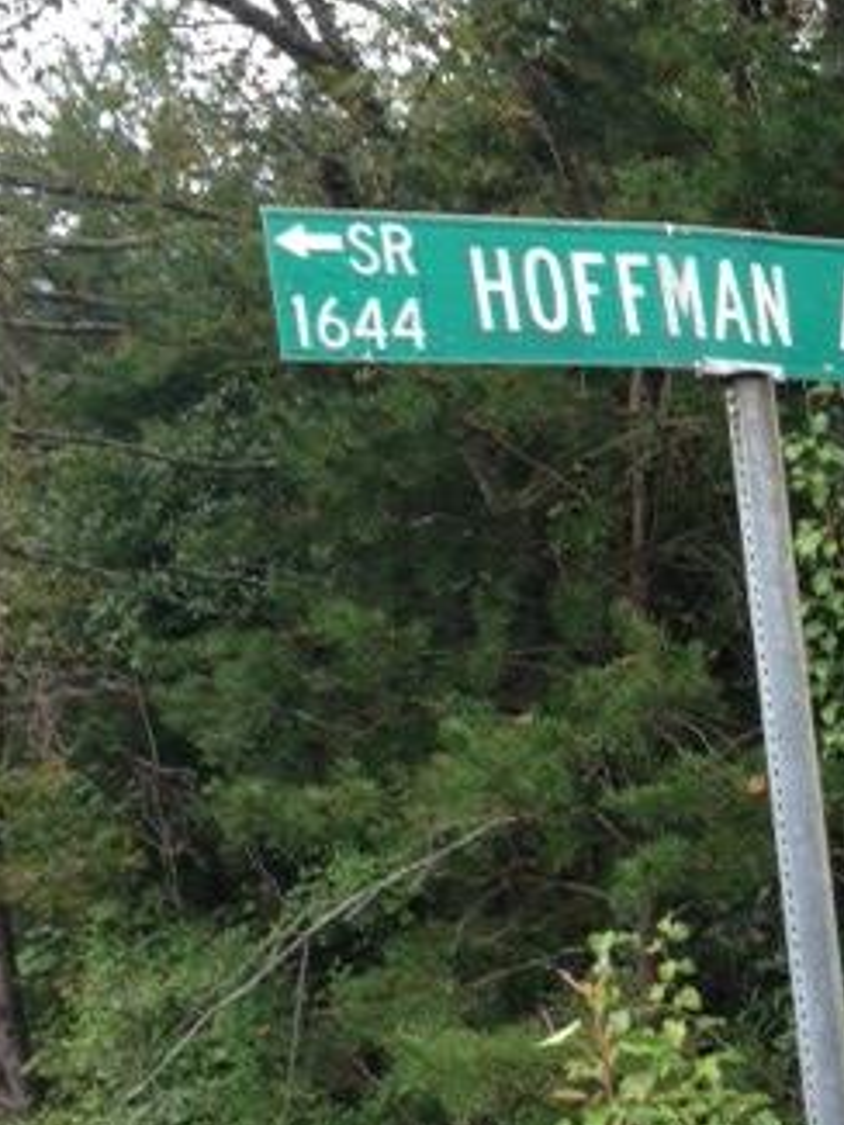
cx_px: 768
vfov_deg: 29.4
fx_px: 2112
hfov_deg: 22.0
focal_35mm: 65
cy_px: 817
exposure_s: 1/212
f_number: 2.4
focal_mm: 4.12
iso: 50
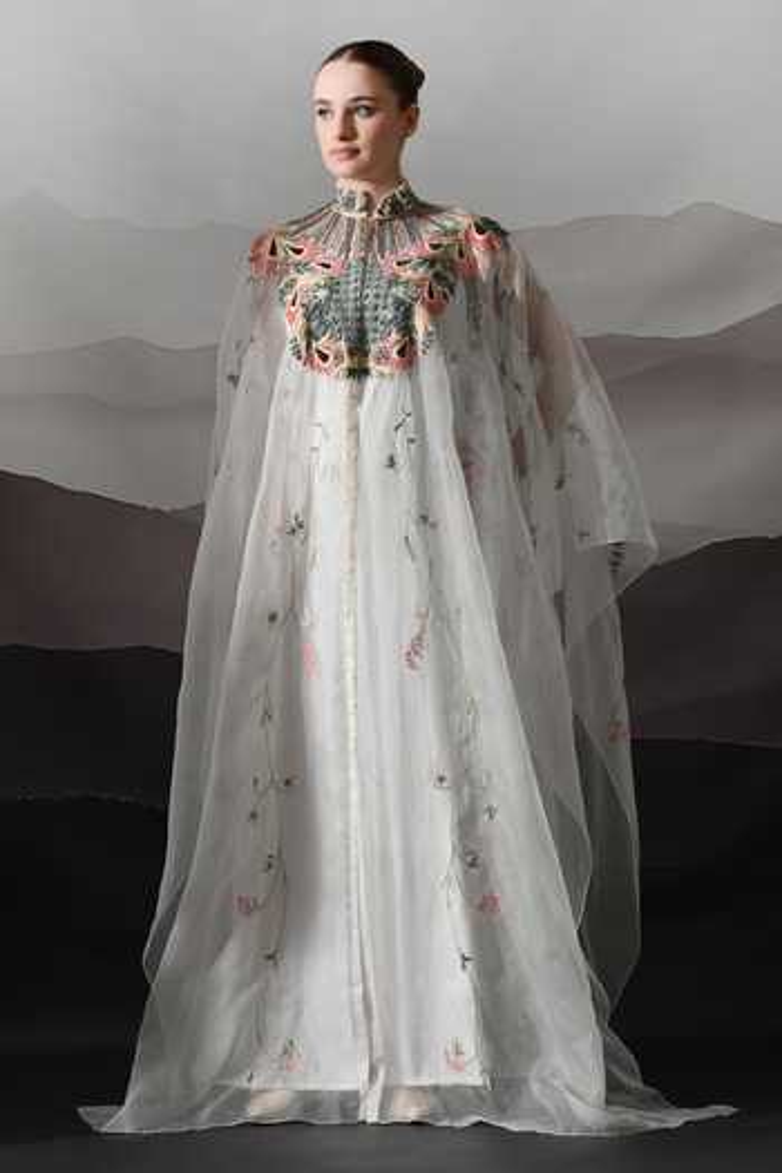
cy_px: 586
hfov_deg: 15.2
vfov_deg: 22.6
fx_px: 2932
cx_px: 391
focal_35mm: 90
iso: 250
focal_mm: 90
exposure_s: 1/160
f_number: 8
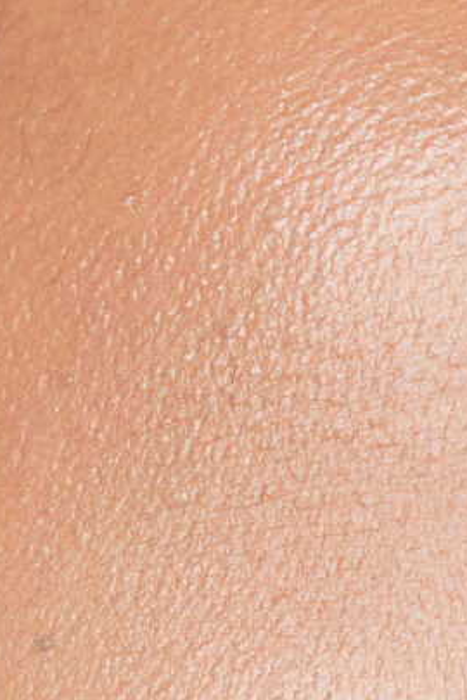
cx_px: -207
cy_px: 1144
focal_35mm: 600
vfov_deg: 3.4
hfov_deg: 2.3
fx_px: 11674
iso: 200
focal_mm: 63.4
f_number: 2.8
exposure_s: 1/160
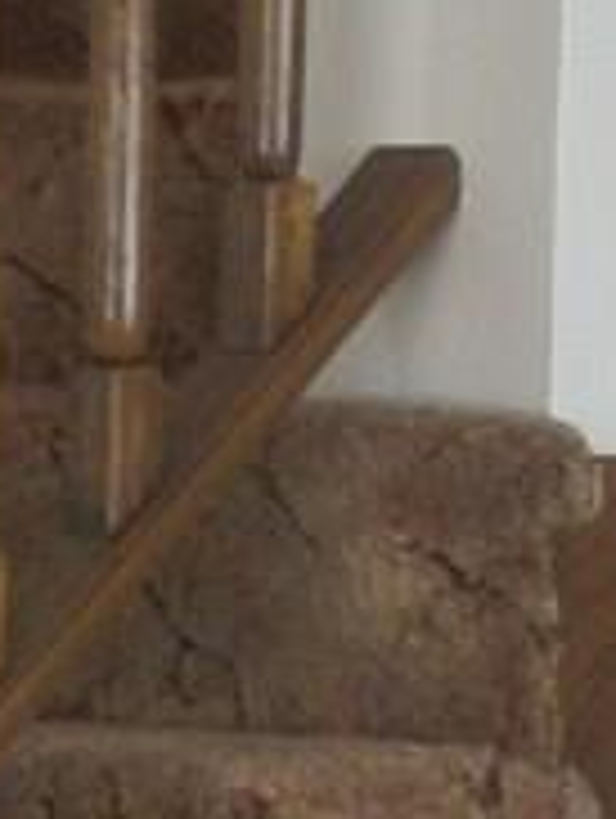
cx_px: -198
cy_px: 1040
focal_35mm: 348
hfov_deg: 4.3
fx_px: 8238
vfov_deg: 5.7
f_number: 4.1
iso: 250
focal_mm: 11
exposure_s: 1/50
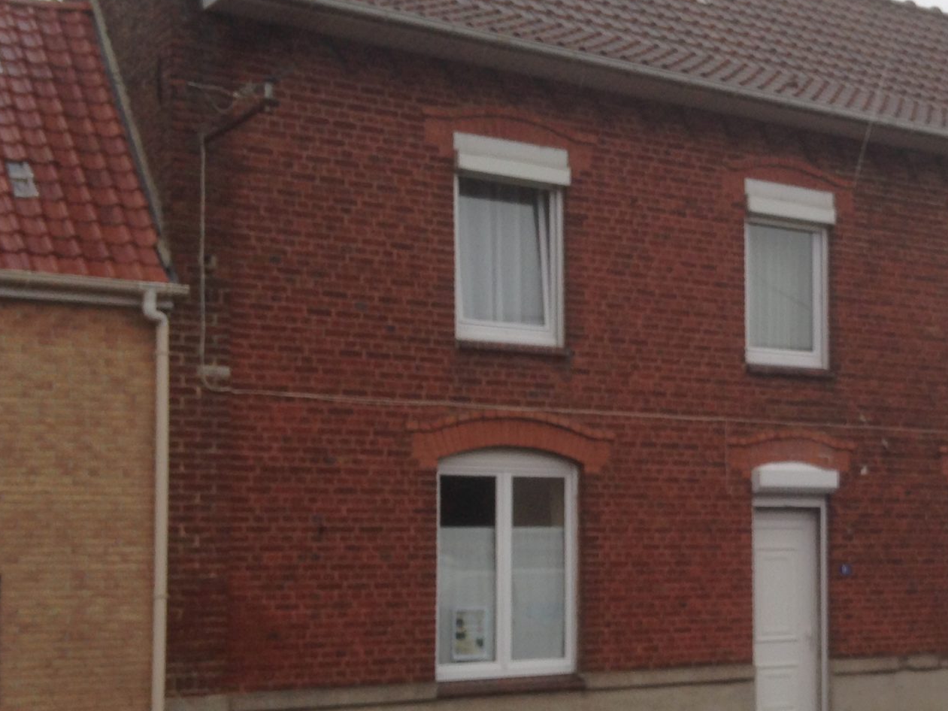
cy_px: 483
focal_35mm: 67
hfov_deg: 27.5
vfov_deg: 21.8
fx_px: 1835
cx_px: 919
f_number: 2.4
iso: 50
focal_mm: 4.12
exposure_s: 1/244
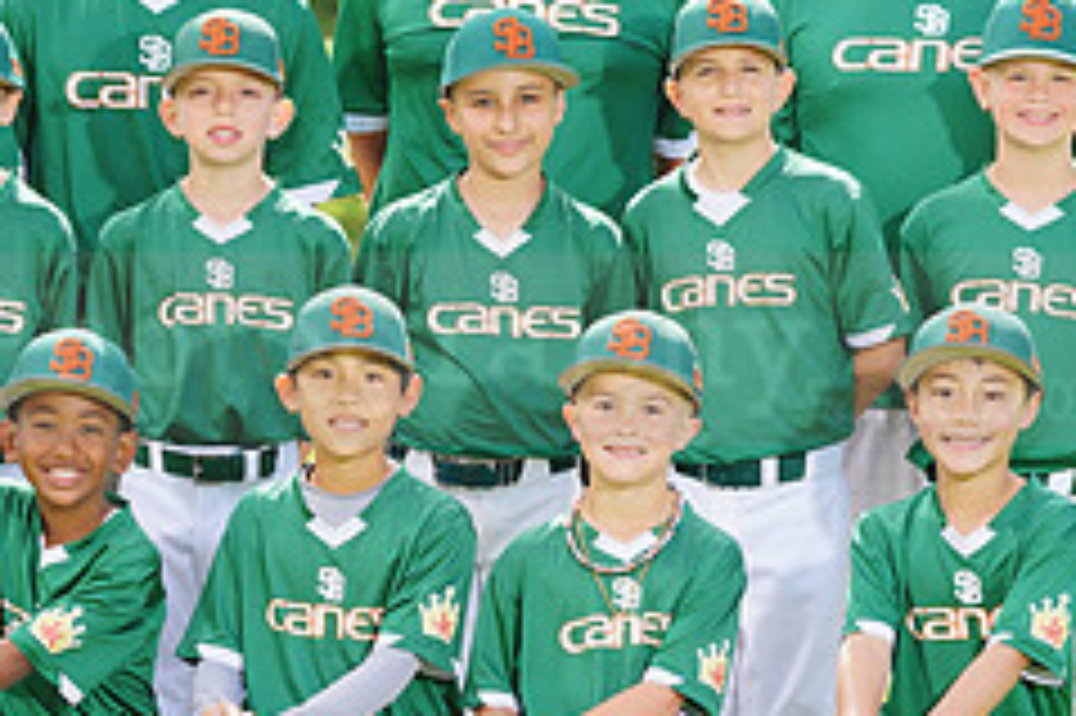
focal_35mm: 243
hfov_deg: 8.5
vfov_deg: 5.6
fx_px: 7258
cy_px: 313
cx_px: 261
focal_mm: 100
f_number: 5.6
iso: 100
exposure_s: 1/250
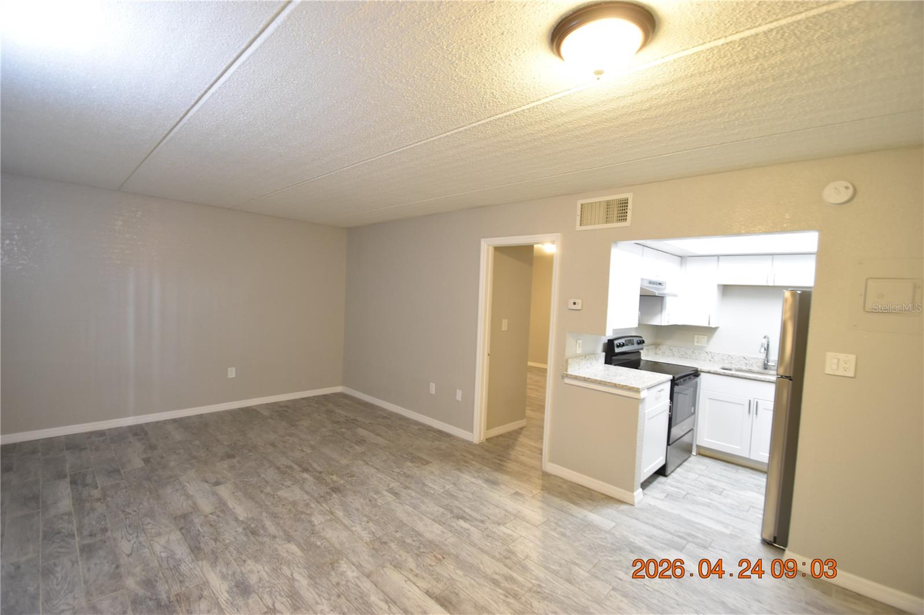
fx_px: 385
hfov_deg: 100.4
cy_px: 308
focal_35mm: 15
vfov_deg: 77.3
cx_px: 462
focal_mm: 10
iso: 800
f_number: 3.5
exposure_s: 1/15
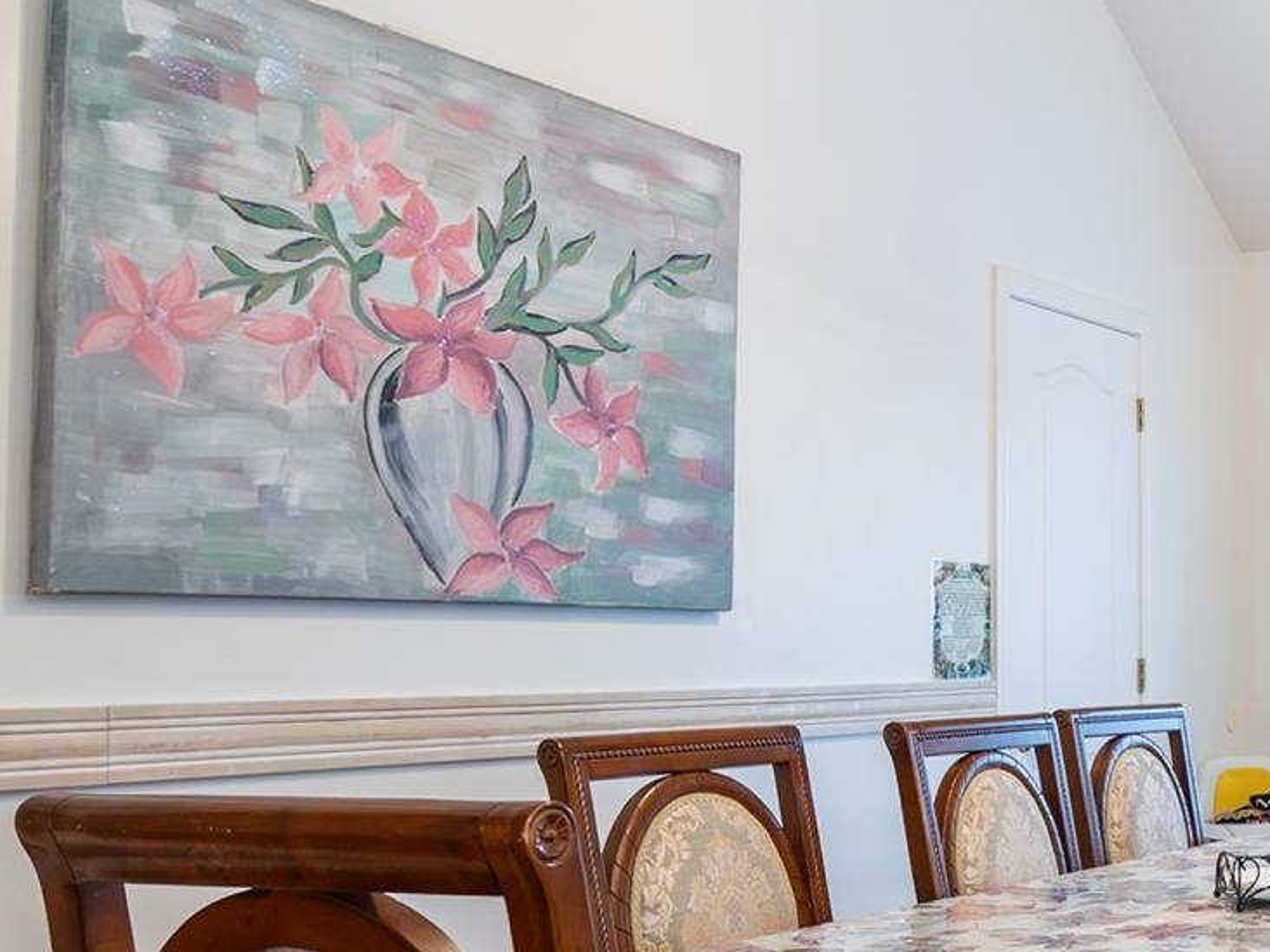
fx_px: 1578
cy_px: 954
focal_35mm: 43
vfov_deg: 31.1
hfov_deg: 40.9
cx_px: 1110
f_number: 4
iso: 1400
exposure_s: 1/125
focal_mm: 16
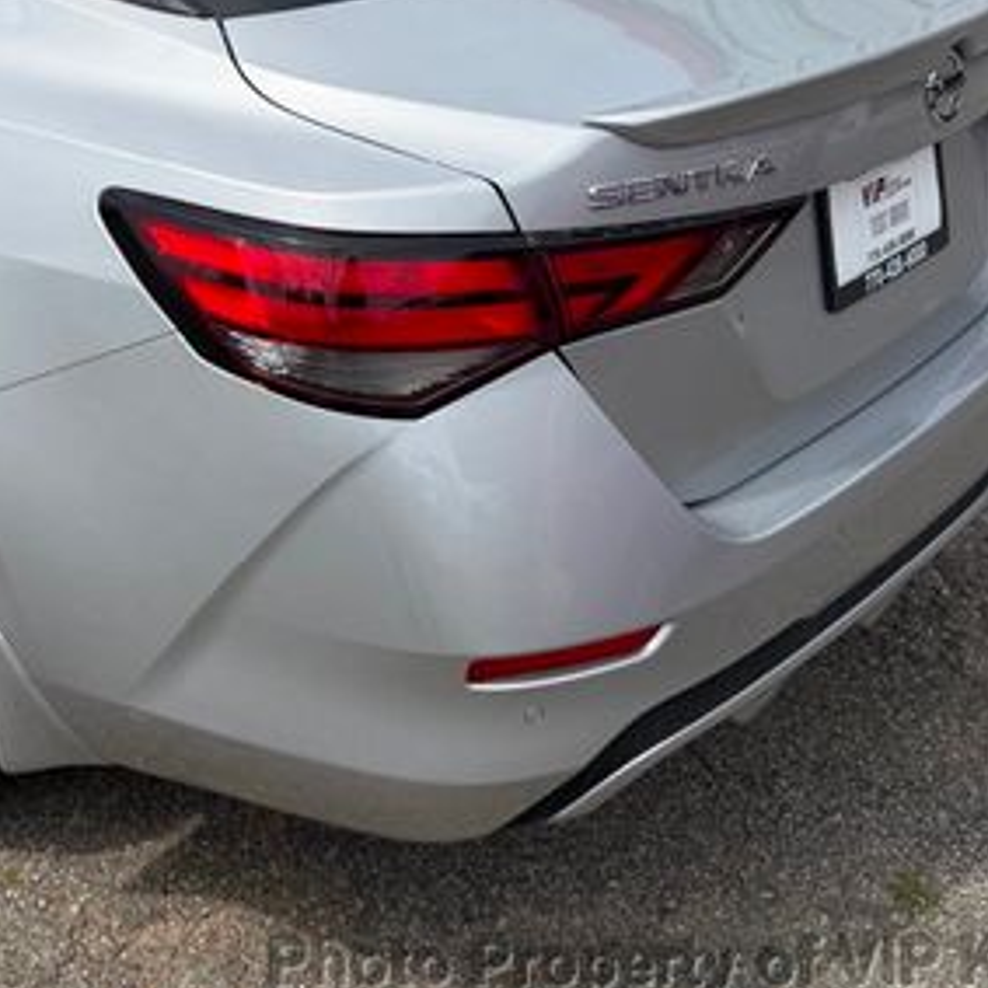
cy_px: 199
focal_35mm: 48
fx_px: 1550
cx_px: 101
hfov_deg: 33.5
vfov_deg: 34.3
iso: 80
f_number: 1.78
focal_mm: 6.76
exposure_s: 1/5714
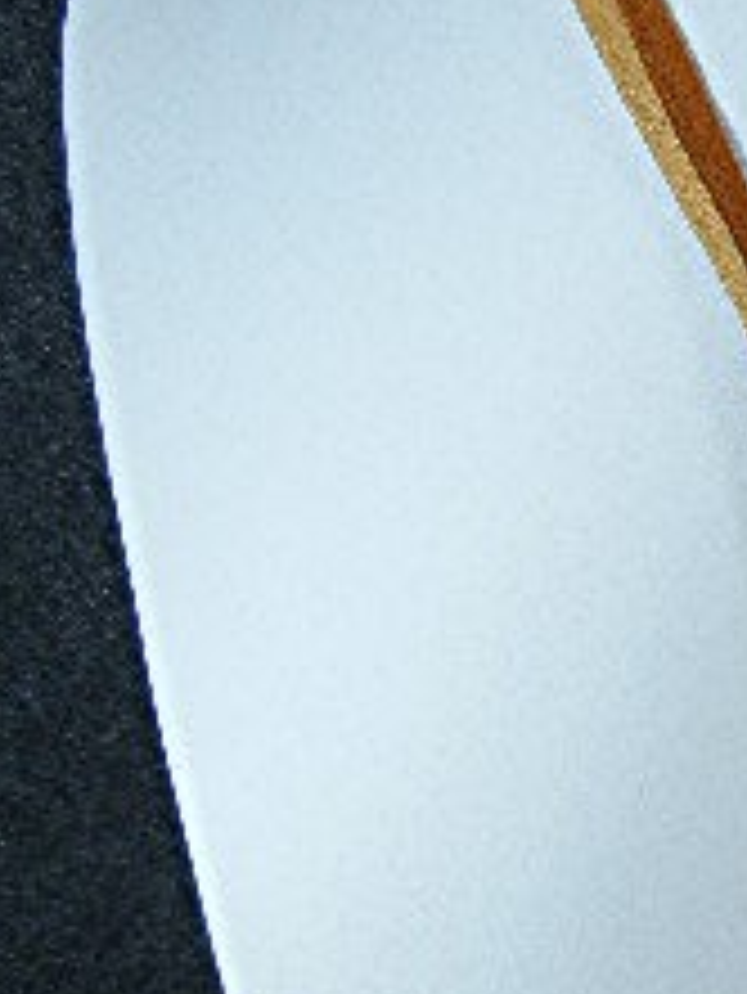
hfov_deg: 16.1
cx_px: 986
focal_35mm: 87
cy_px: 990
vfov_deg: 21.7
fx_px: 2501
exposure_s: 1/42.1
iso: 160
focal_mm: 5.4
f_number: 3.5
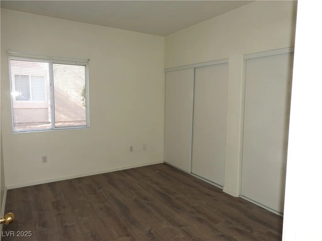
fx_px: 223
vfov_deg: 56.8
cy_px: 120
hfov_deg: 71.6
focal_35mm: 24
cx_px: 161
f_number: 3.3
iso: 100
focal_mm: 4.3
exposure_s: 1/50
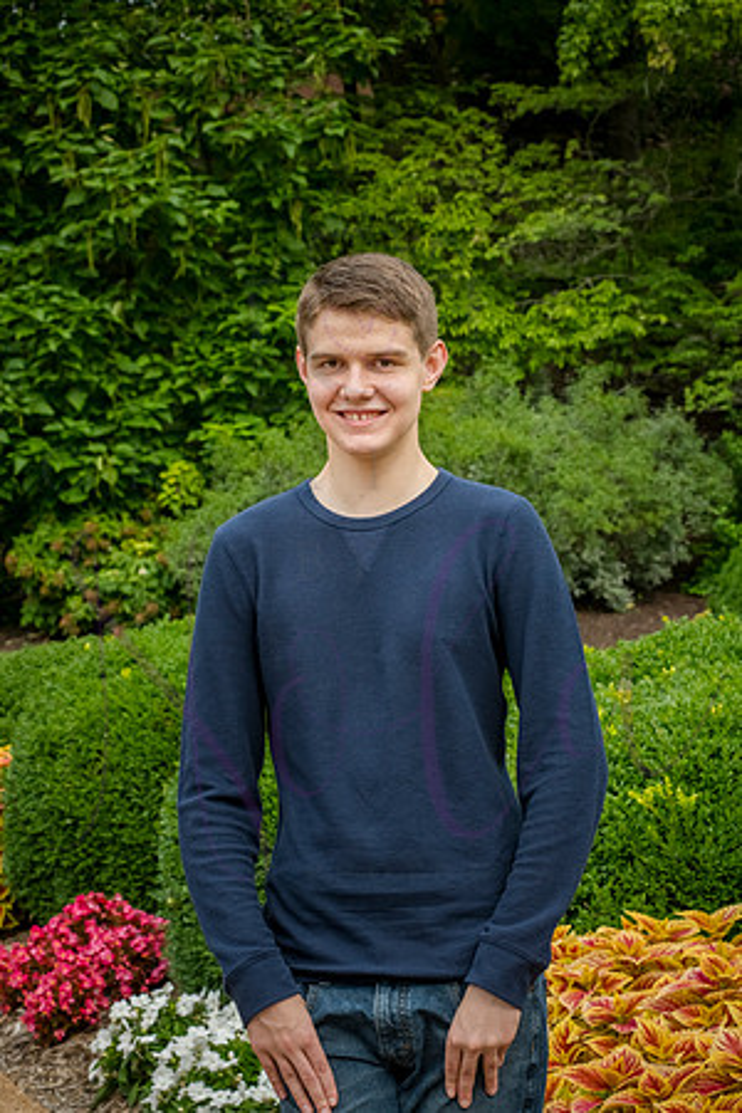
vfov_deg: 25.4
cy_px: 556
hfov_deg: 17.1
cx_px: 371
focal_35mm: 80
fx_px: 2473
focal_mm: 80
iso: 640
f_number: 13
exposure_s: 1/320
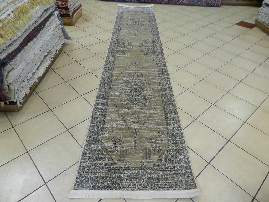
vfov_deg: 58.9
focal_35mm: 23
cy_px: 101
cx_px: 134
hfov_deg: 73.9
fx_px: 179
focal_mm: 4
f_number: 3.4
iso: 160
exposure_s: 1/50
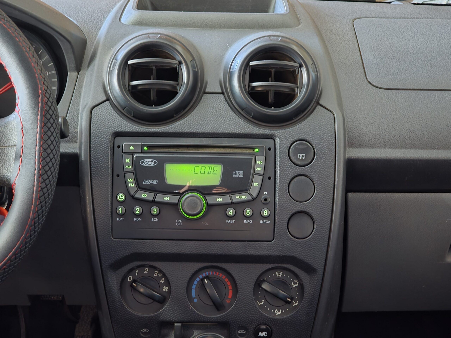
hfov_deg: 28.2
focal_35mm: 69
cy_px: 169
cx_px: 226
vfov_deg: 21.3
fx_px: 899
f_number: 2.4
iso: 1000
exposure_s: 1/8.33
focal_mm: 7.9
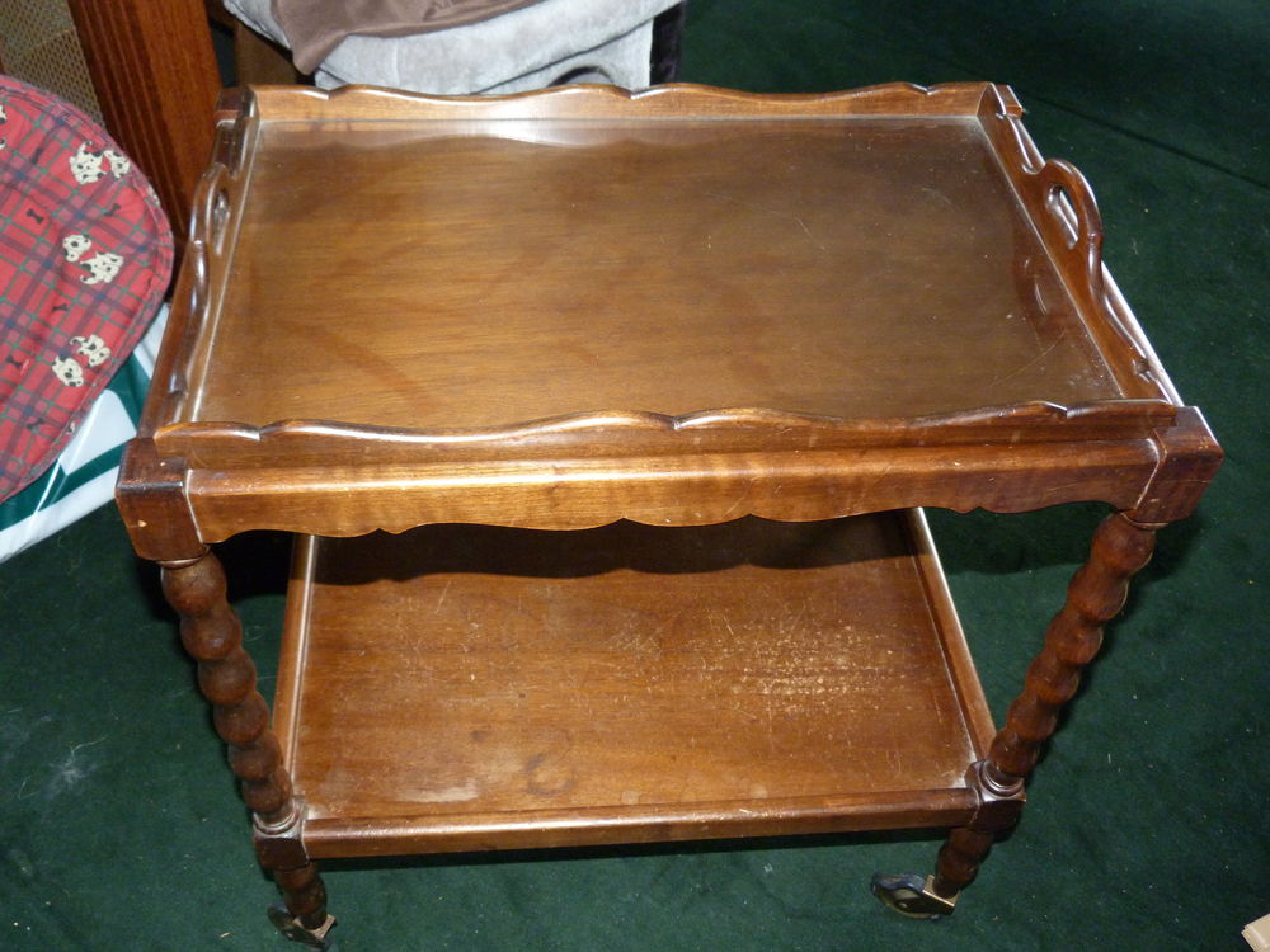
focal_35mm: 33
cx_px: 635
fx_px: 1211
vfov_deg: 42.9
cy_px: 476
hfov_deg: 55.4
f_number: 3
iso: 320
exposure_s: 1/13
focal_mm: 5.9
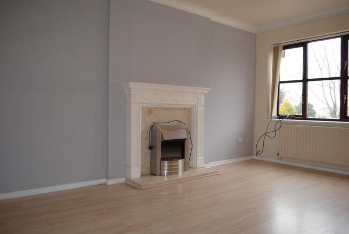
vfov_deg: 48.1
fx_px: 262
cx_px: 174
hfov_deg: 67.3
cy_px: 117
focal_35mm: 27
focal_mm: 18
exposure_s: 1/125
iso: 180
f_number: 3.5
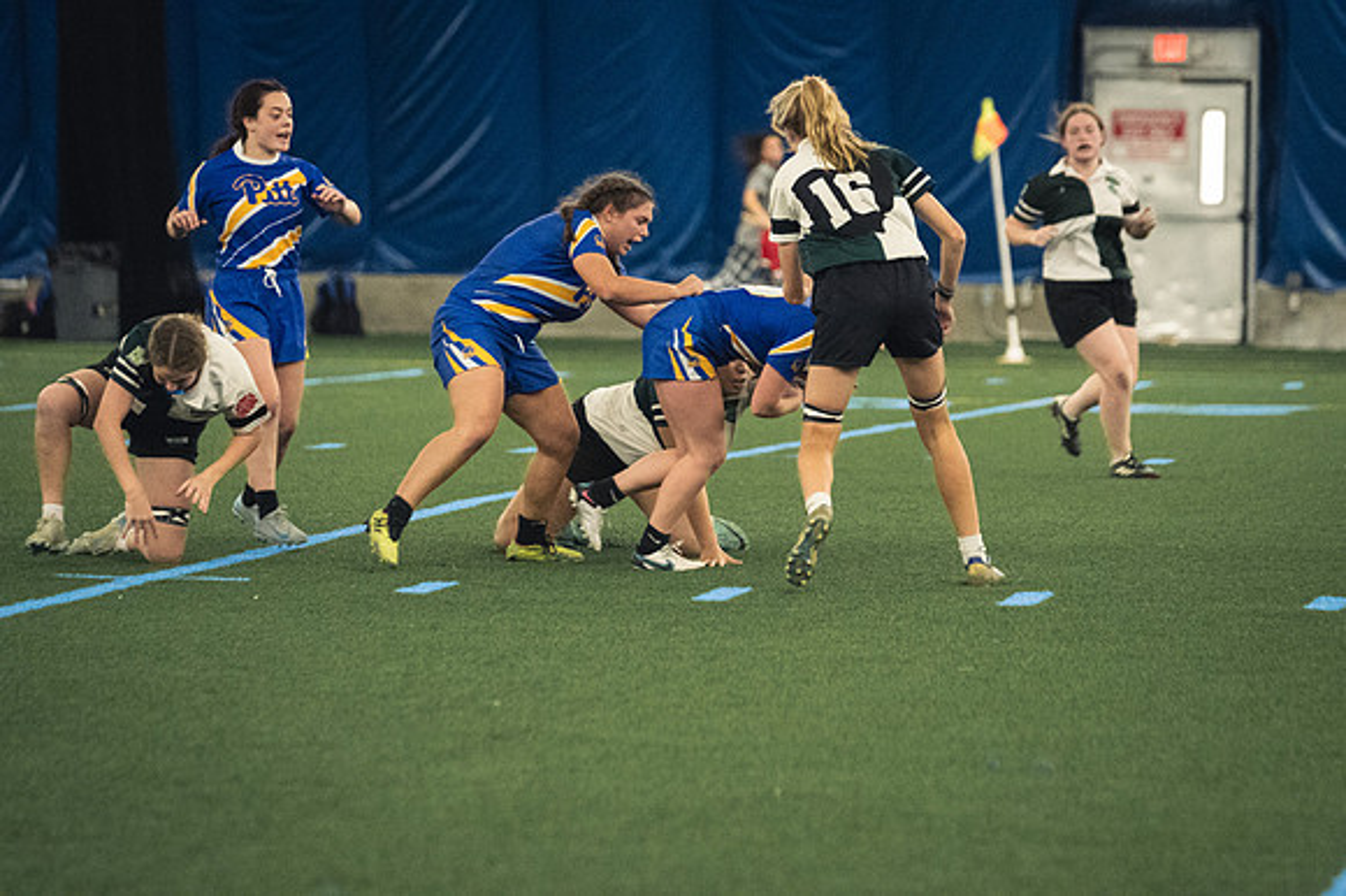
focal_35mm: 255
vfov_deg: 5.4
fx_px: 9528
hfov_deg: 8.1
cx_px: 673
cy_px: 448
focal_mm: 170
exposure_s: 1/500
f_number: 2.8
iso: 10000
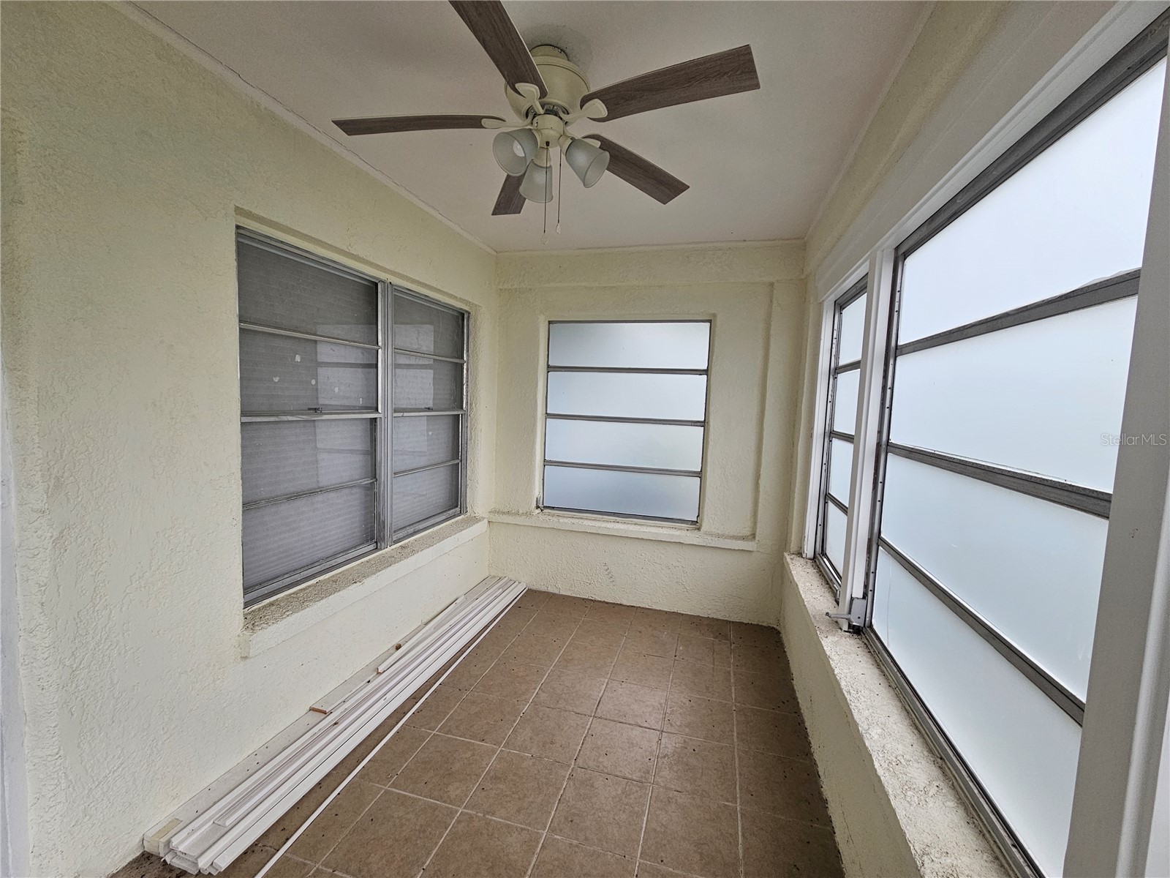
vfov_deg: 89.9
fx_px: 439
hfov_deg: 106.2
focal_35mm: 13
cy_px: 439
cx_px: 585
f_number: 2.2
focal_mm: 2.2
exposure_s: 1/255
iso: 64
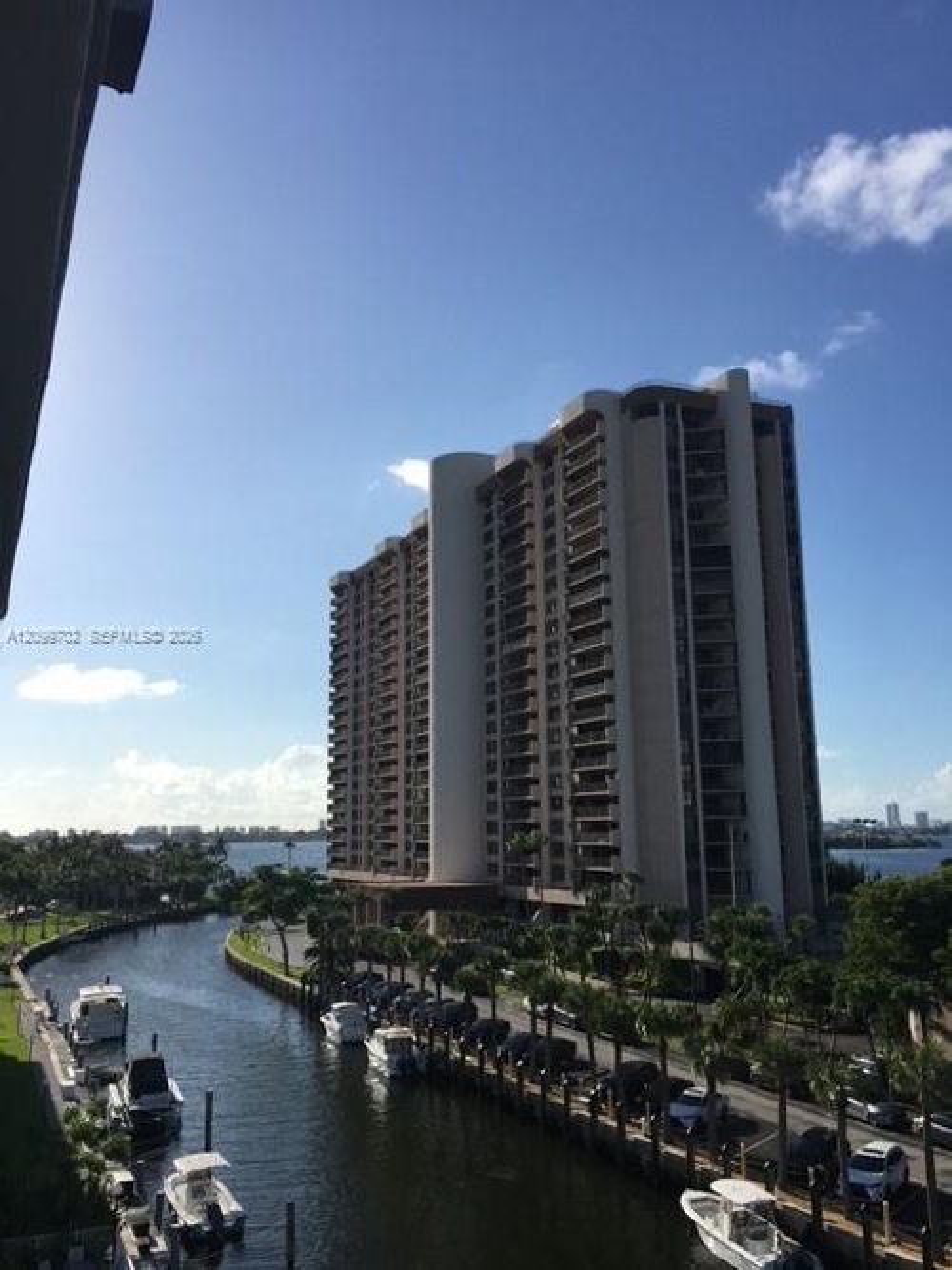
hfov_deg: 48.2
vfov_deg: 61.7
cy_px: 635
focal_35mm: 29
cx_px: 476
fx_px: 1064
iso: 32
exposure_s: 1/3968
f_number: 2.2
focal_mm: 4.15
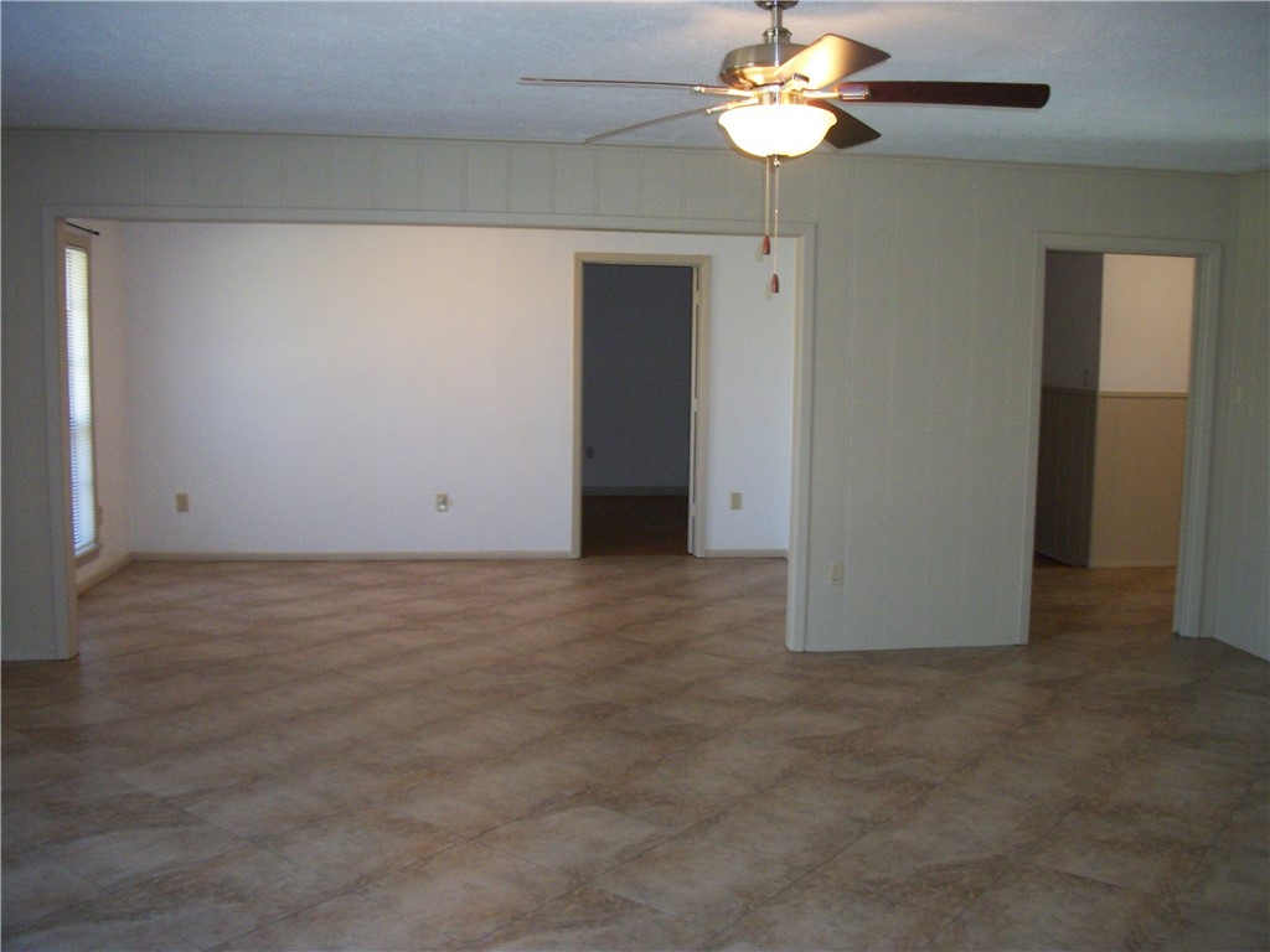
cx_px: 635
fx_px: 1174
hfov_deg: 56.8
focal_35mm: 32
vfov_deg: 44.2
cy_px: 476
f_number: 2.9
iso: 250
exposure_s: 1/60
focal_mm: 5.7
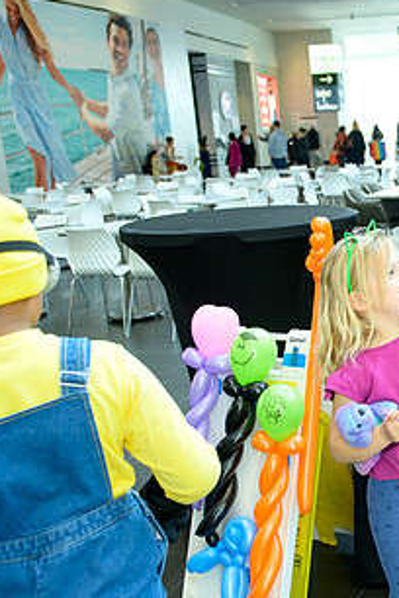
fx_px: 881
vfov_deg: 37.5
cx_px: 448
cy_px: 335
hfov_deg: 23.8
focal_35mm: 53
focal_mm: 28
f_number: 3.5
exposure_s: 1/200
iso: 1000
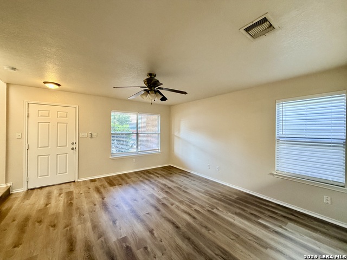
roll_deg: +0.4
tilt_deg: +0.3
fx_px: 140
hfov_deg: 102.1
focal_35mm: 14
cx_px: 174
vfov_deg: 85.7
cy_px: 130
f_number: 2.2
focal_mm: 2.22
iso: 320
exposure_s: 1/60
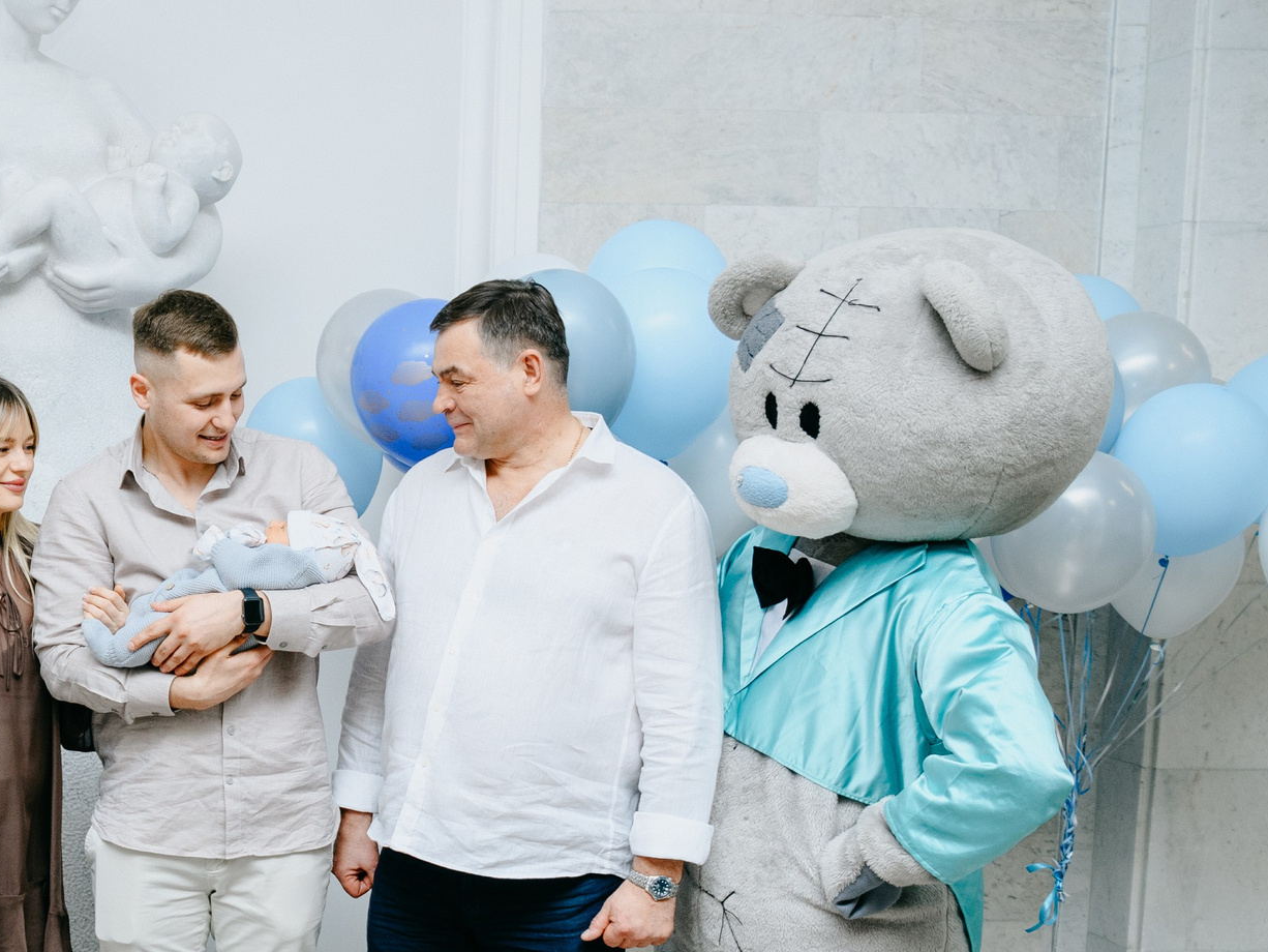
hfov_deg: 29.7
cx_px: -35
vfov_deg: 24.0
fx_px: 2198
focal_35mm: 60
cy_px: 762
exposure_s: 1/160
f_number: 4
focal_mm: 27
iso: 400
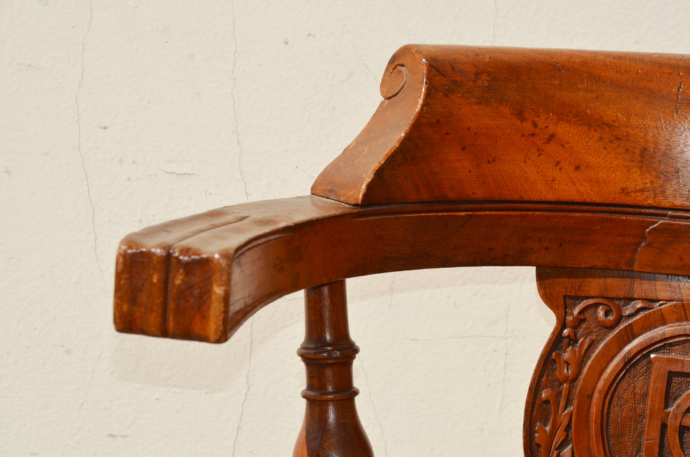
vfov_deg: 10.7
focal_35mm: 128
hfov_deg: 16.1
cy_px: 228
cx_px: 345
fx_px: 2439
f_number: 10
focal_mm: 85
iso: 100
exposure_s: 1/250
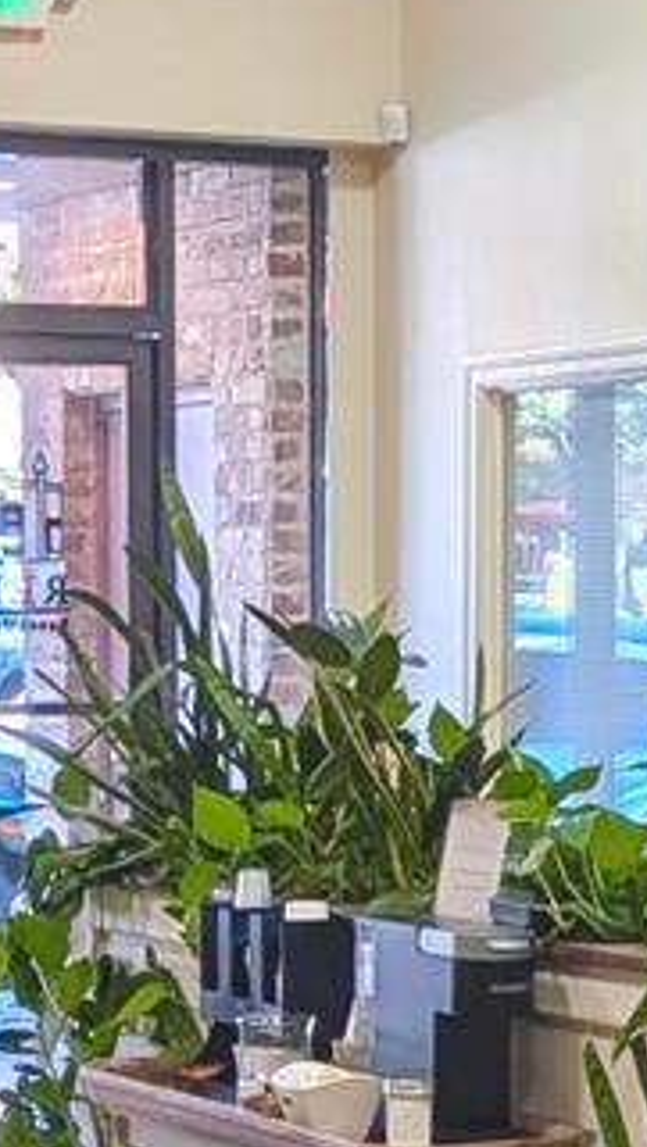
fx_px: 3714
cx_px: 191
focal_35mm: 122
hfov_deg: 9.9
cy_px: 1086
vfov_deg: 17.2
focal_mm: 4.53
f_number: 1.7
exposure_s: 1/120
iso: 43
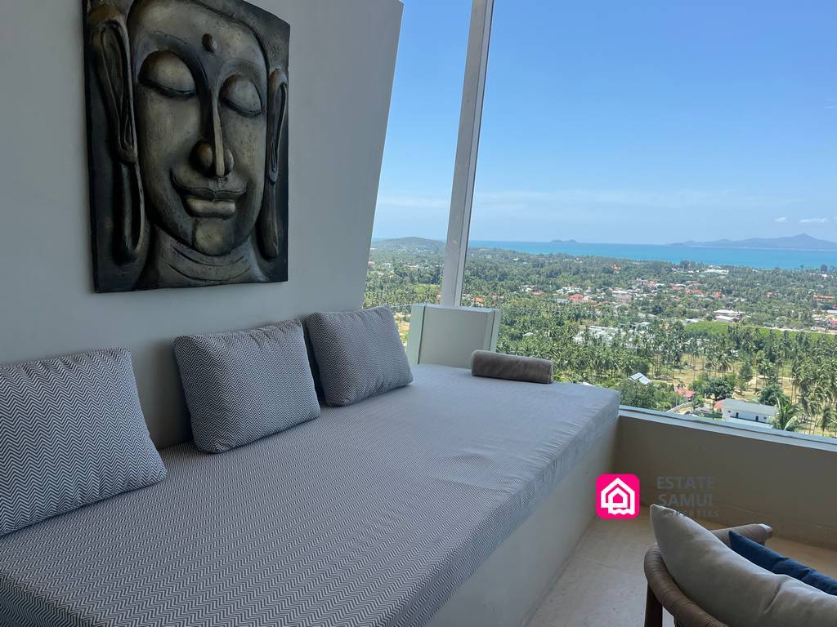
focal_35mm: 26
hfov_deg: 67.3
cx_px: 418
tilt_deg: -7.2
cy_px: 314
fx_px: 629
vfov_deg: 53.1
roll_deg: -1.7
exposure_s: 1/2358
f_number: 1.6
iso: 50
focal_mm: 5.1
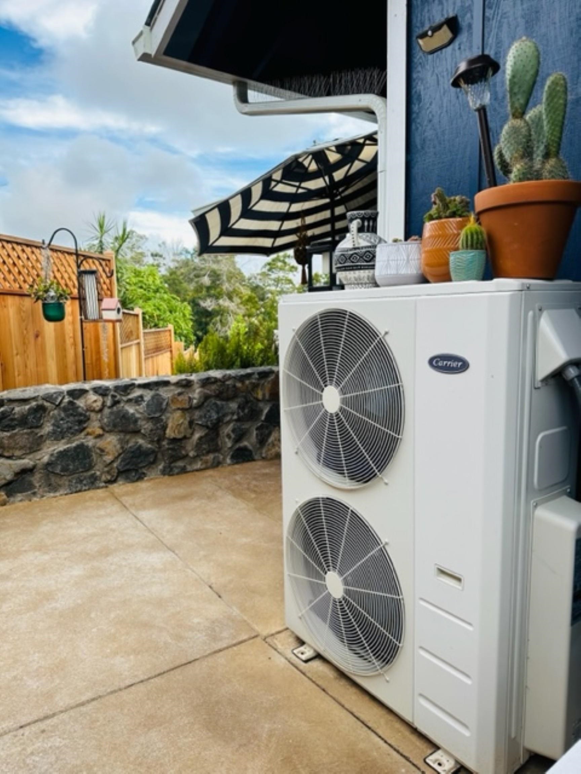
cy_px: 387
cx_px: 290
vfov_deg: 71.6
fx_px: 537
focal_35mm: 24
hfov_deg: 56.8
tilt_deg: -7.4
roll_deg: +1.3
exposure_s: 1/756
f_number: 1.78
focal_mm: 6.86
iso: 80
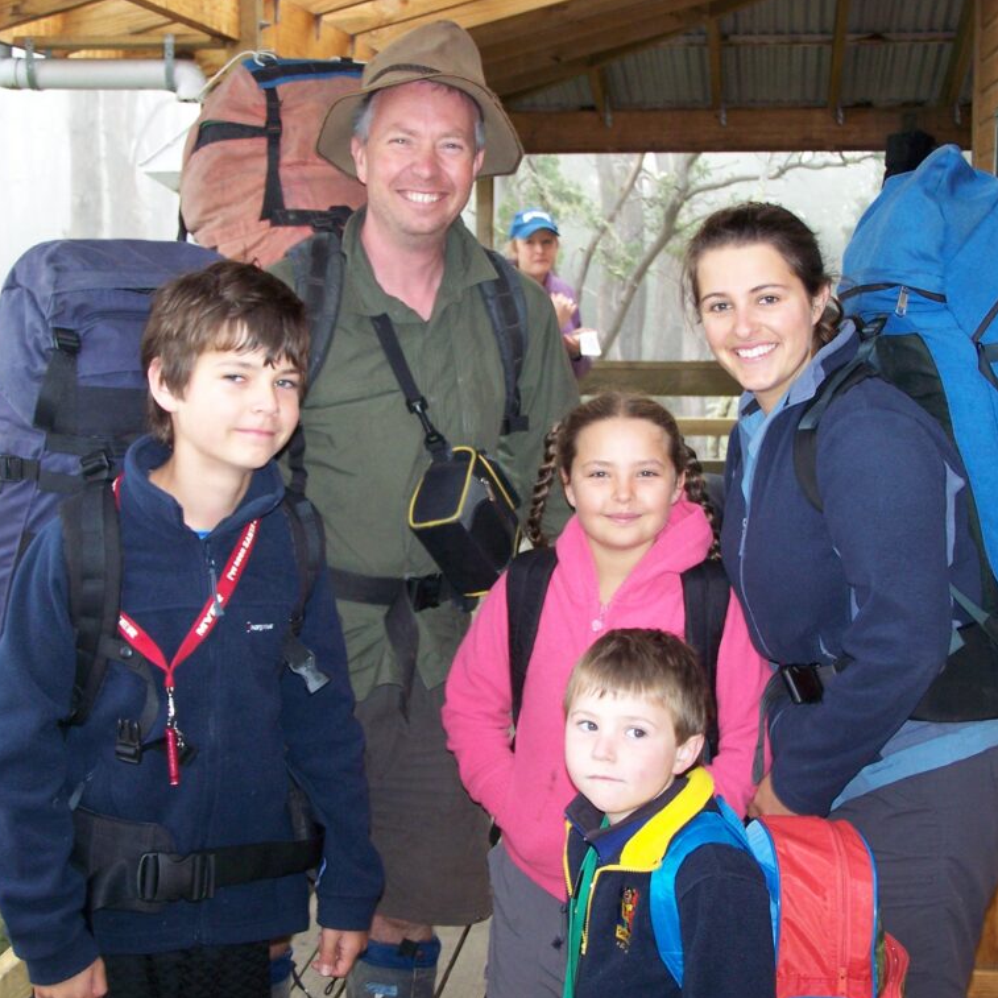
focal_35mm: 67
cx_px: 494
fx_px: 2185
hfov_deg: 25.7
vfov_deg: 25.7
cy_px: 498
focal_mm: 9.3
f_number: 3.1
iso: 160
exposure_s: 1/60
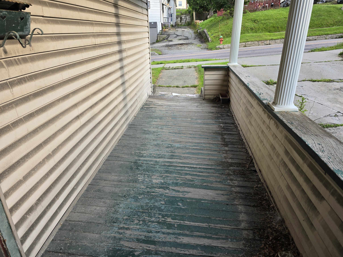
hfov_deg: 73.9
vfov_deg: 58.9
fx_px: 228
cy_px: 128
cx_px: 172
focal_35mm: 23
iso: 20
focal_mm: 6.3
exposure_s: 1/180
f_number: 1.7
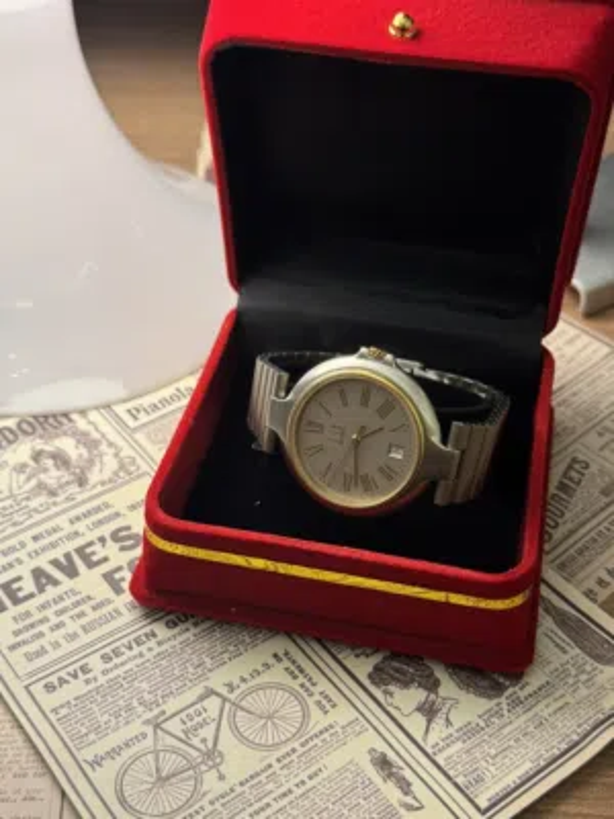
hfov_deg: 30.3
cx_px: 307
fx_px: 1135
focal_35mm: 48
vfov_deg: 39.7
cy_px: 410
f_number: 1.78
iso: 64
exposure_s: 1/50
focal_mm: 6.76
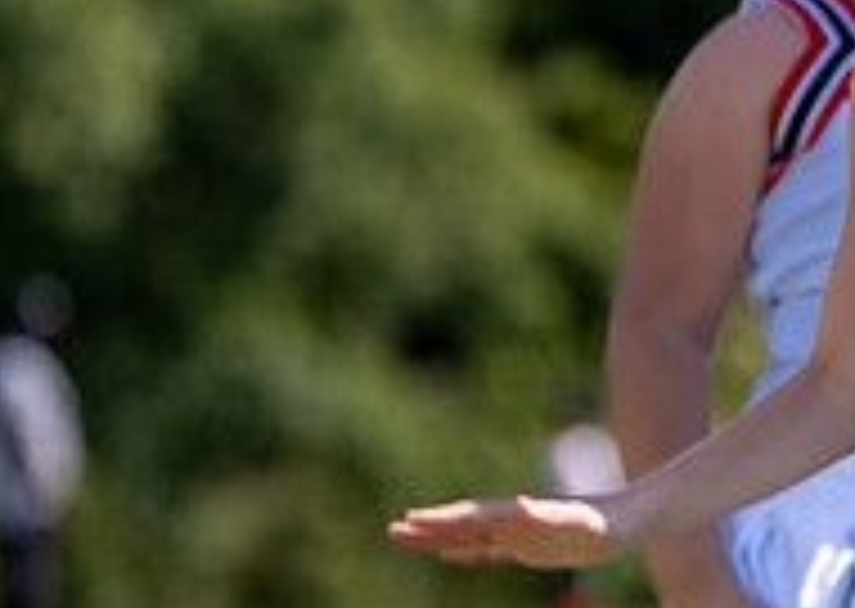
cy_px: 335
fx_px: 24361
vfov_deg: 1.4
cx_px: 1043
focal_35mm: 1005
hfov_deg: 2.0
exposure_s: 1/1250
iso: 200
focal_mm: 250
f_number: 5.6
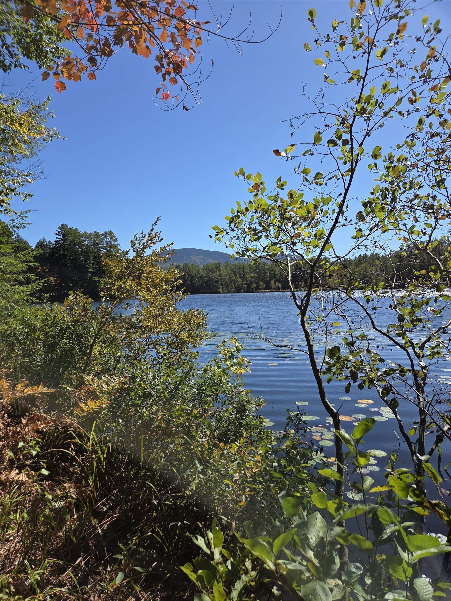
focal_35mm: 23
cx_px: 226
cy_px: 300
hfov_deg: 58.9
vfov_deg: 73.9
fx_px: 400
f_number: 1.8
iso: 80
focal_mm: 5.4
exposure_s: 1/5129
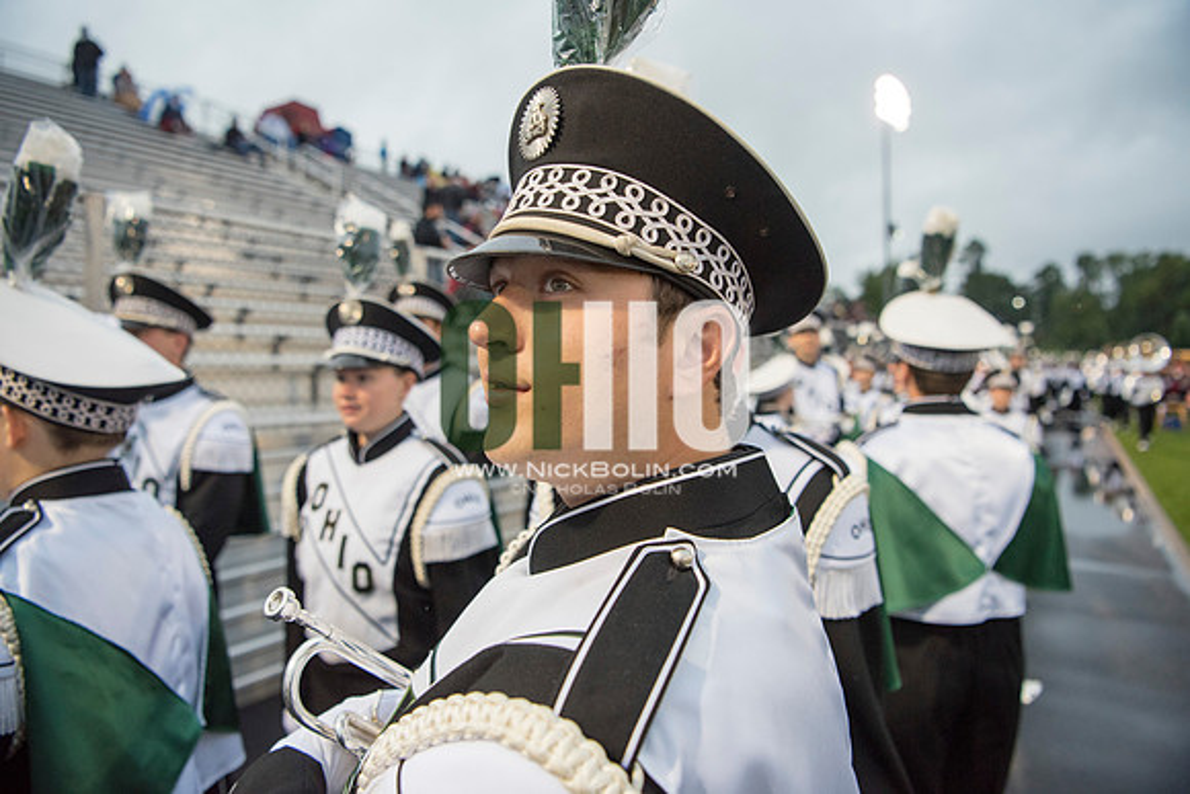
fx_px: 793
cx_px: 595
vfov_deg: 53.2
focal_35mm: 24
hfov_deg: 73.7
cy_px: 397
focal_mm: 24
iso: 2000
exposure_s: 1/800
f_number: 3.2
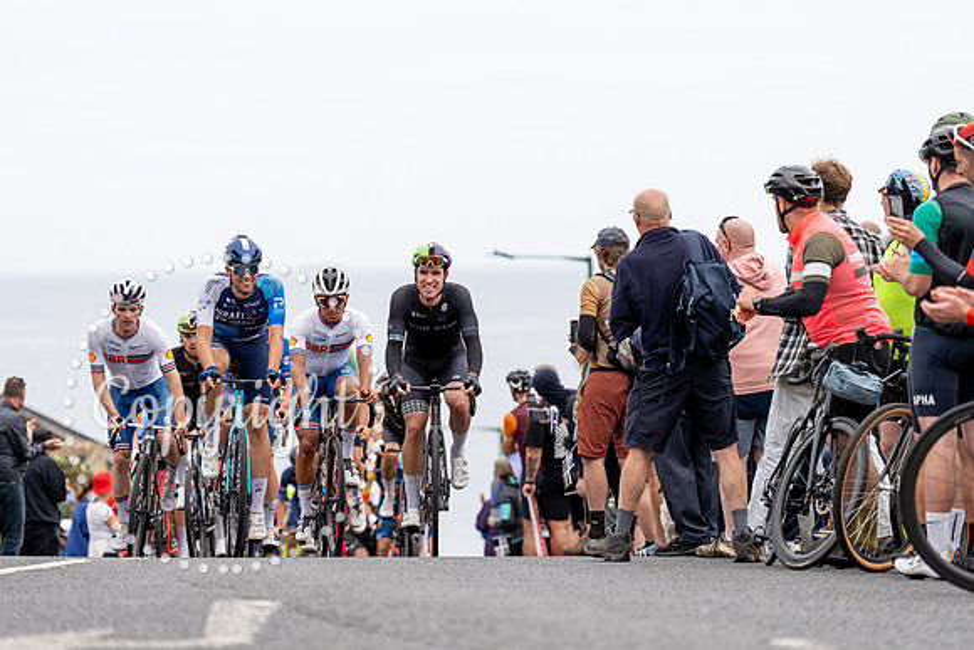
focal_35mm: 167
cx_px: 487
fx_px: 4519
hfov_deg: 12.3
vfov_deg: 8.2
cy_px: 325
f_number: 3.5
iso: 320
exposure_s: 1/1000
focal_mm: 167
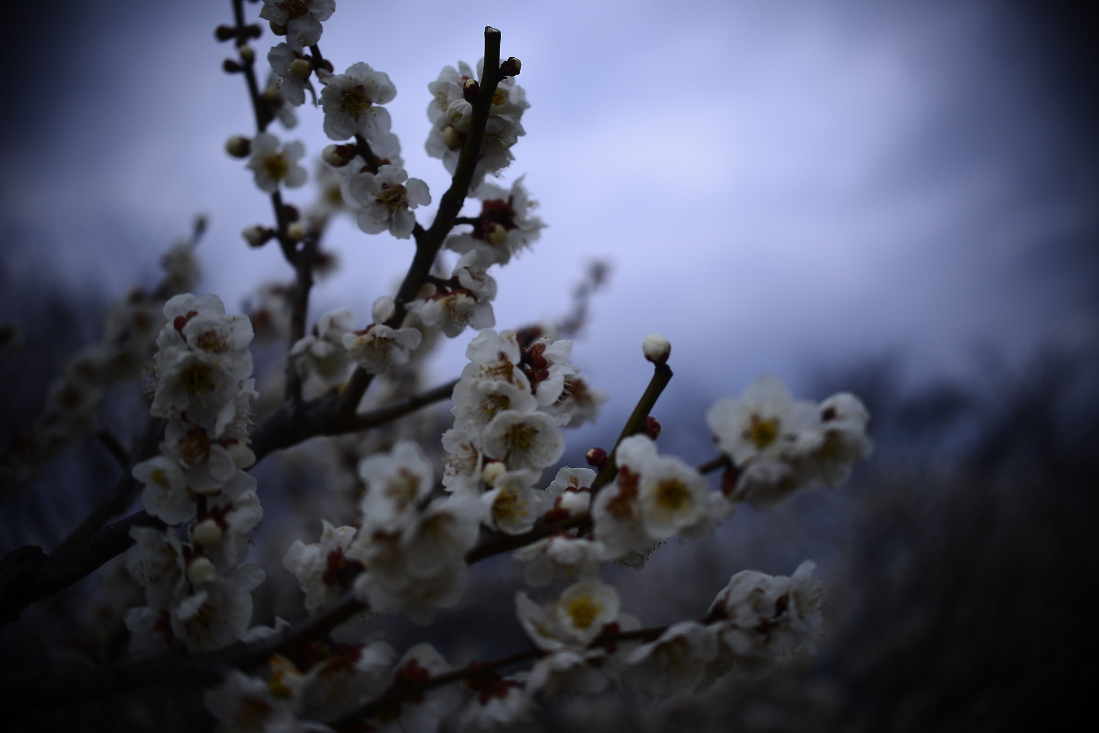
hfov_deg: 48.5
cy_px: 366
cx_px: 550
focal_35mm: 40
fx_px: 1221
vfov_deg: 33.4
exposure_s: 1/3200
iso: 100
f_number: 3
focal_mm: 40
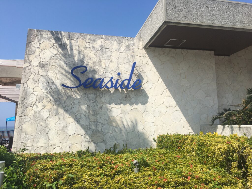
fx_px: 211
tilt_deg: +8.6
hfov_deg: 61.7
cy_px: 94
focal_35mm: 29
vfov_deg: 48.2
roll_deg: +1.2
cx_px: 126
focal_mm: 4.15
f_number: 2.2
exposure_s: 1/2024
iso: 25
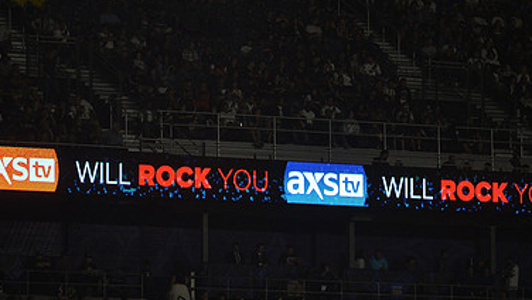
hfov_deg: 6.7
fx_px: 4559
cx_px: 303
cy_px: 190
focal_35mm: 323
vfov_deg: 3.8
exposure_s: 1/3200
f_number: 2.8
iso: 1600
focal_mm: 200
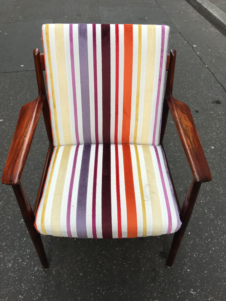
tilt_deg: -40.4
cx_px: 113
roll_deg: -0.1
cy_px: 150
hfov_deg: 48.2
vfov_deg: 61.7
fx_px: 252
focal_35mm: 29
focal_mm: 4.15
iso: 25
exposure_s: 1/124
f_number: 2.2
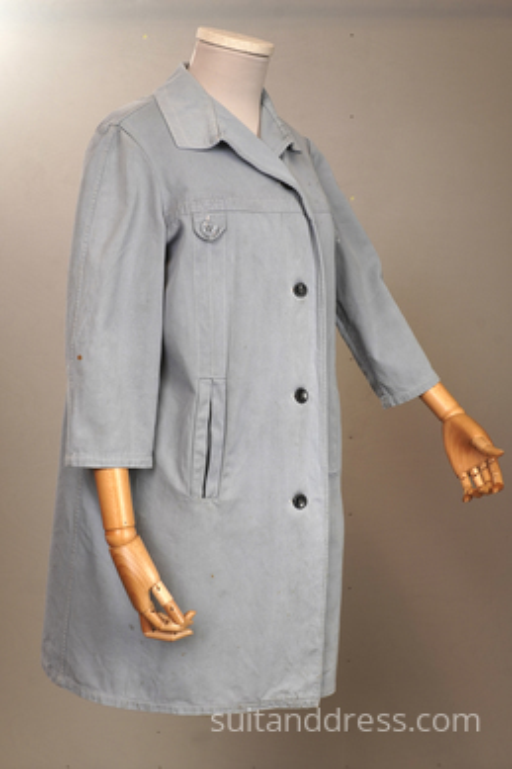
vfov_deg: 41.1
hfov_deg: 28.1
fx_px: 1025
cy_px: 384
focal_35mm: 48
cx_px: 256
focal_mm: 32
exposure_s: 1/10
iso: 250
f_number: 11
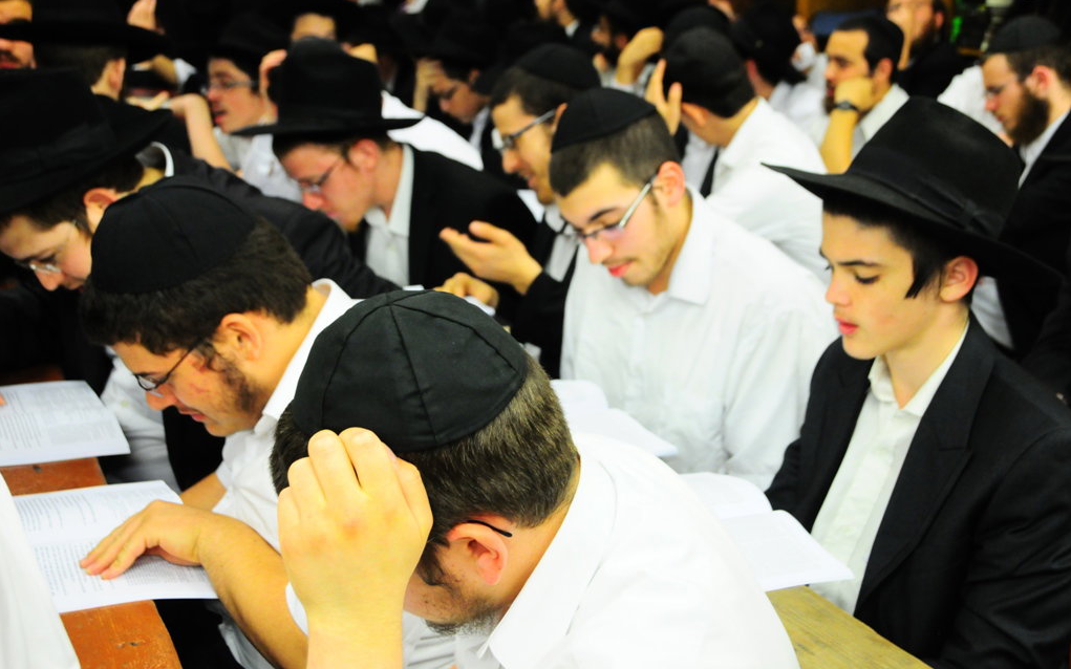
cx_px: 536
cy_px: 321
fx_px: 1430
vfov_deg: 26.3
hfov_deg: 41.1
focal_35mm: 49
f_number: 5.6
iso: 1250
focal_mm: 32
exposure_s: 1/60
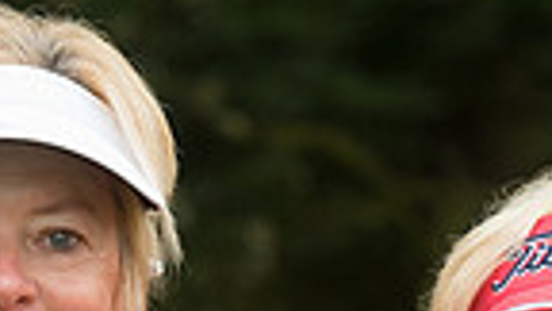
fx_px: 10597
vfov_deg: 1.7
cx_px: 172
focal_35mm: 724
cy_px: 813
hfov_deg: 3.0
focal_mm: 140
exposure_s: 1/200
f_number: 6.3
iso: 800
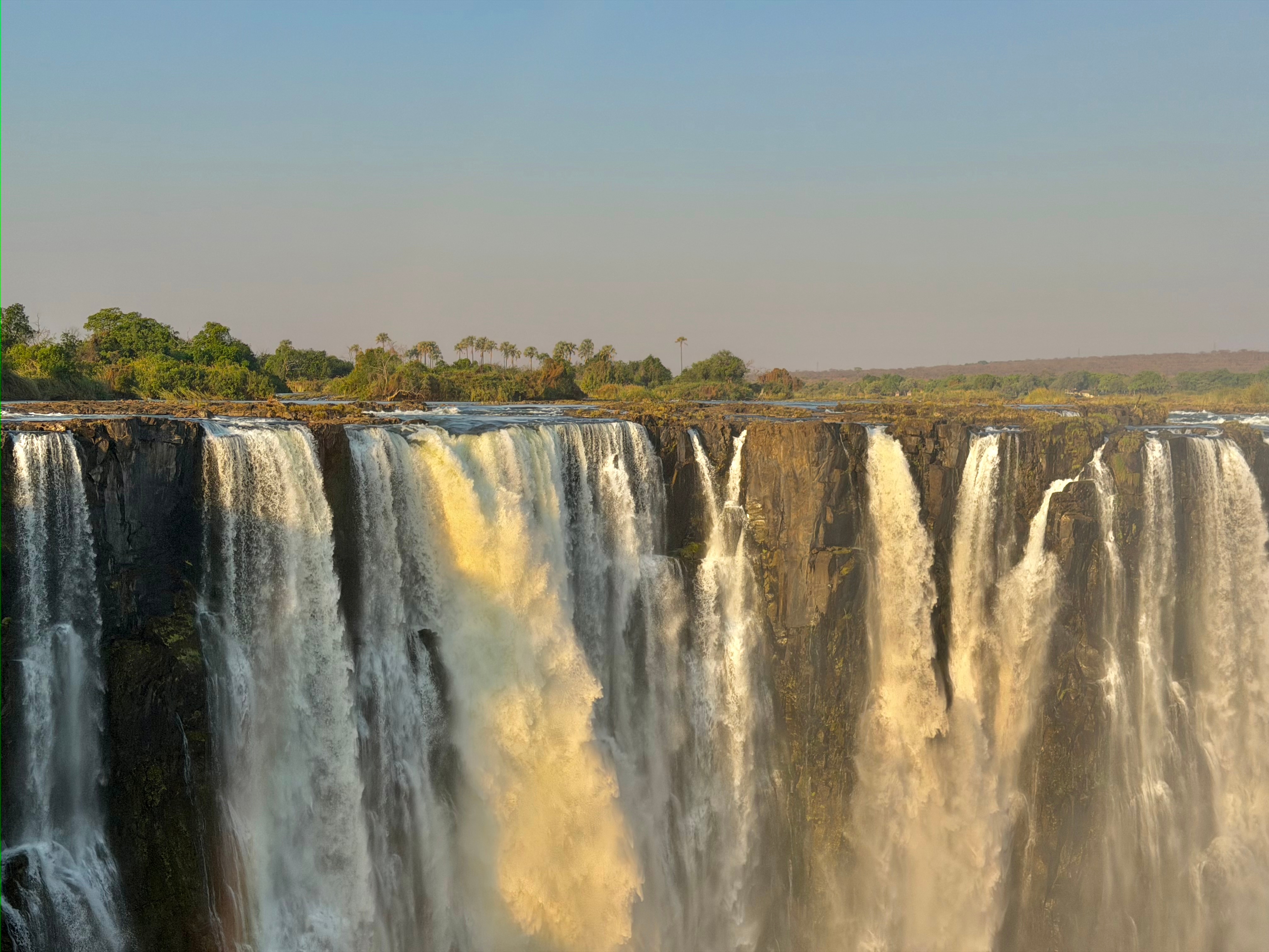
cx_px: 634
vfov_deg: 30.3
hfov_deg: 39.7
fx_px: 1760
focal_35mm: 48
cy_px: 476
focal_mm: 6.76
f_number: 1.78
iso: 64
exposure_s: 1/3226
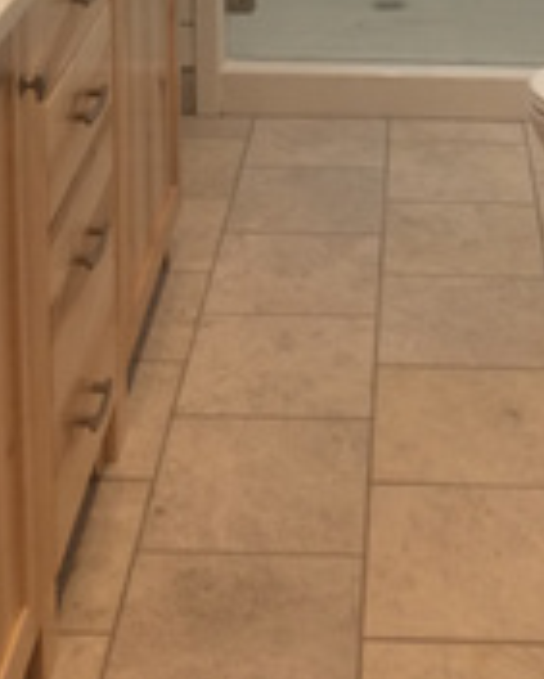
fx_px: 1548
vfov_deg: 22.1
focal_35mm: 77
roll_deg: +0.9
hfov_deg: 19.8
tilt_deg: -13.5
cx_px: 378
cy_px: -220
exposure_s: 1/30
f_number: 2.2
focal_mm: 4.15
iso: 64
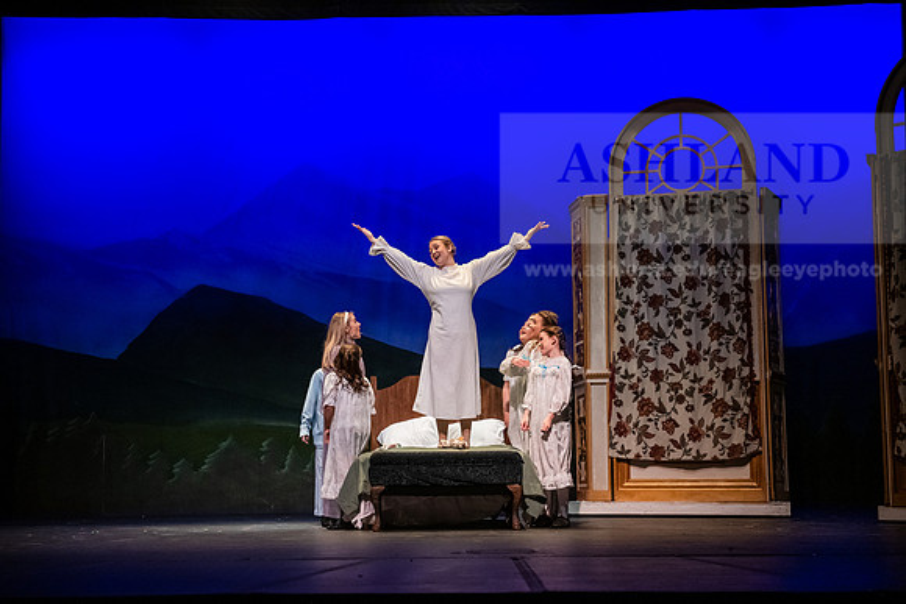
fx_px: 1510
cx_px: 453
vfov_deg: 22.6
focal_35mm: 60
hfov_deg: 33.4
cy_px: 302
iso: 4000
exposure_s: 1/200
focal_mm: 60
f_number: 3.2
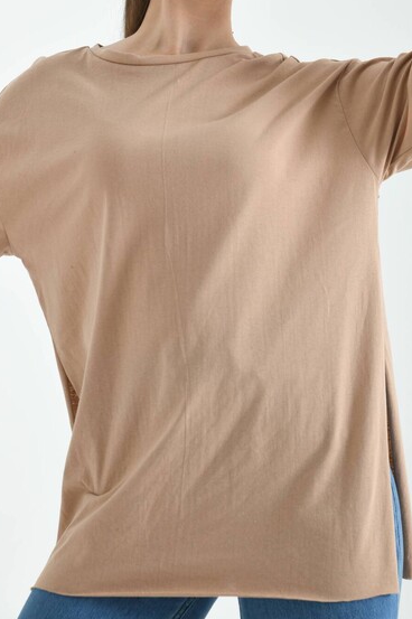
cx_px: 237
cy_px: 215
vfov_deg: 21.4
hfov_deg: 14.4
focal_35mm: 95
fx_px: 1633
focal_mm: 70
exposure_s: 1/125
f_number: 6.3
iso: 100
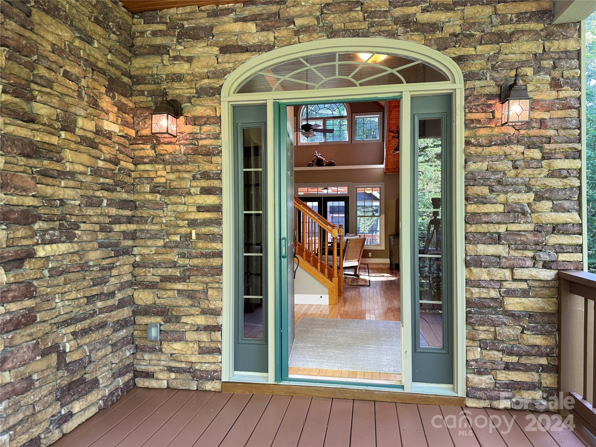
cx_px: 298
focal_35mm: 24
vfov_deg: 56.8
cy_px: 224
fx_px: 413
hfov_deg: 71.6
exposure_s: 1/97
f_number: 1.78
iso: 200
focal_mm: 6.76
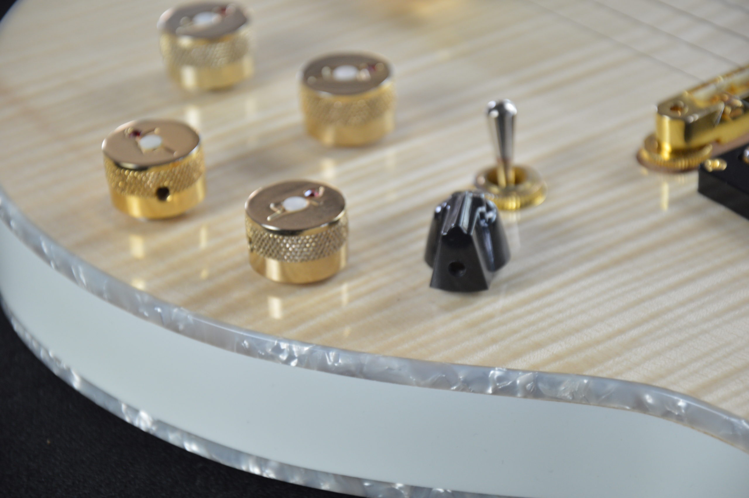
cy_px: 249
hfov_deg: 13.1
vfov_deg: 8.7
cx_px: 374
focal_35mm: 158
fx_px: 3274
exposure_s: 1/30
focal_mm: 105
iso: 400
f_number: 5.6
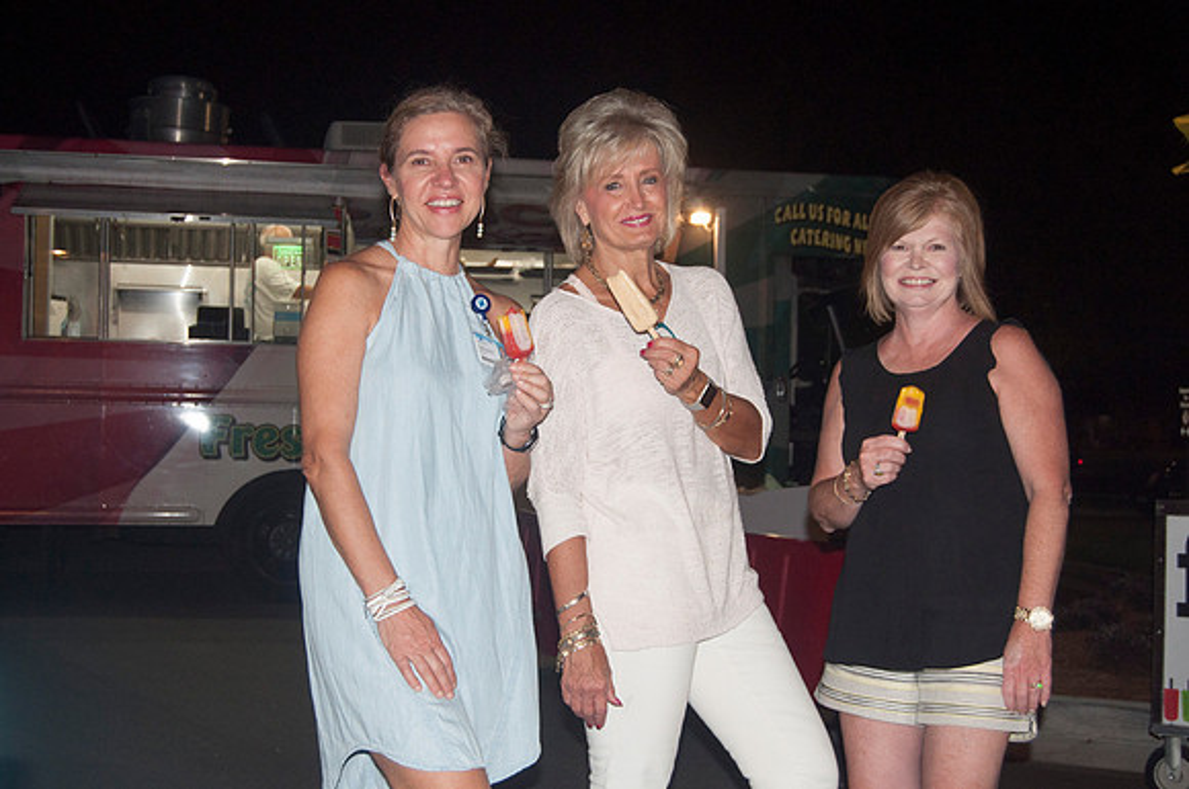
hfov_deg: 37.9
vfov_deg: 25.7
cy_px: 394
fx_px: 1732
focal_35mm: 52
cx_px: 594
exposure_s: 1/60
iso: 400
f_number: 4.5
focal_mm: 35
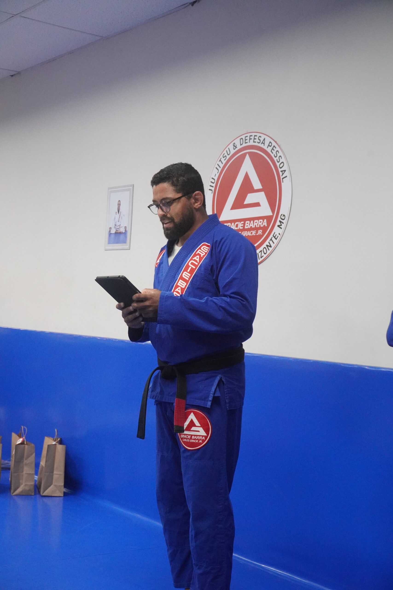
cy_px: 295
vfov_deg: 35.9
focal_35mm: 56
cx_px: 196
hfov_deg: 24.4
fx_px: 909
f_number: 6.3
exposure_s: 1/100
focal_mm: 37
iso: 4000
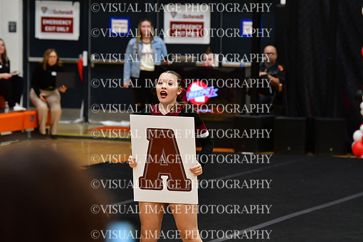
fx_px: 1967
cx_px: 182
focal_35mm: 195
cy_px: 121
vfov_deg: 7.0
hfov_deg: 10.5
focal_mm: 130
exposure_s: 1/500
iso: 4000
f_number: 4
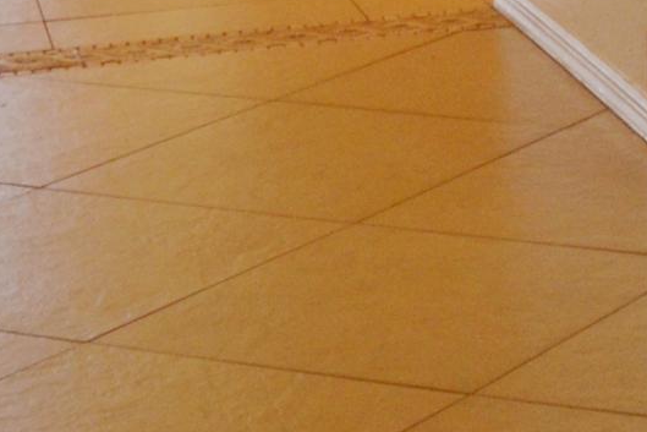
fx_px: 3056
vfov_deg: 7.4
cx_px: 1279
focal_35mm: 170
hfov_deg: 11.0
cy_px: -733
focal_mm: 20
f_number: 4
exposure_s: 1/60
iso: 400
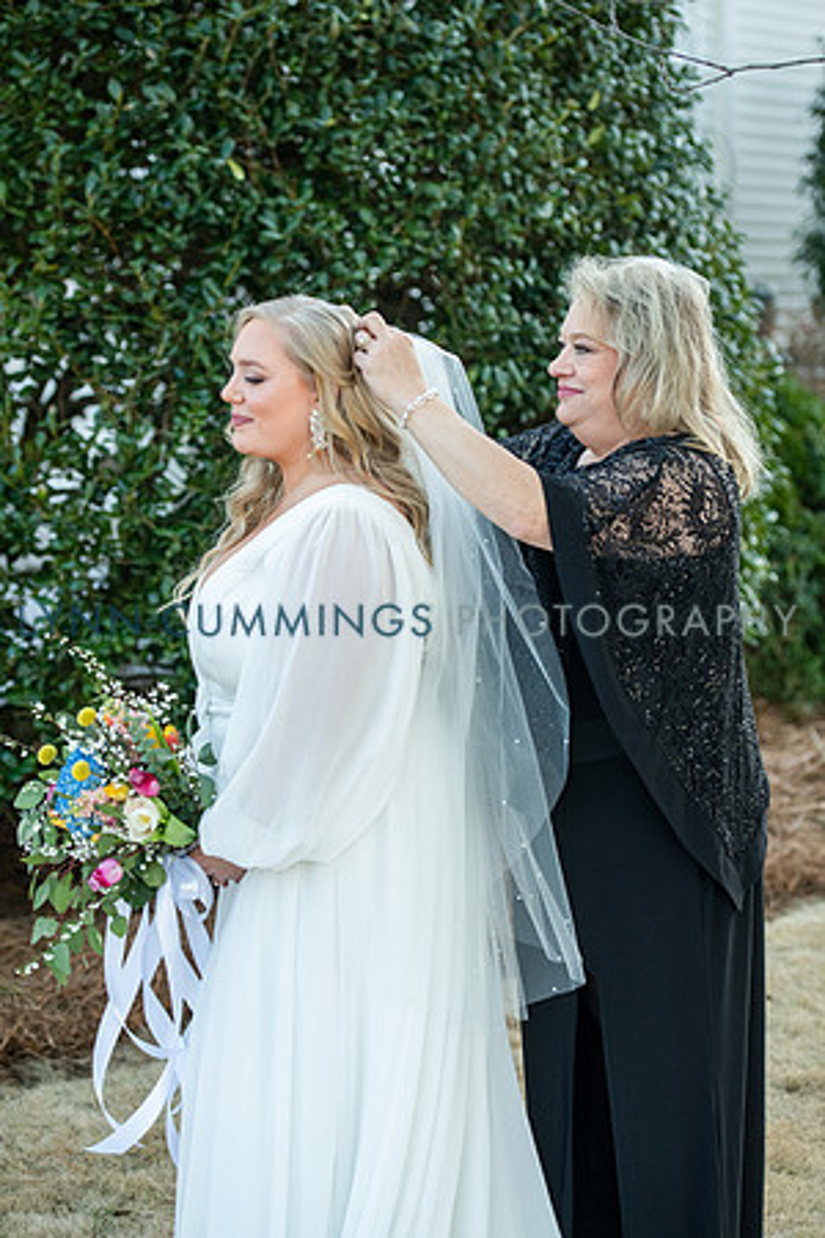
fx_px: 3094
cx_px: 412
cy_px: 619
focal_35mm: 90
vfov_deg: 22.6
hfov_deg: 15.2
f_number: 3.5
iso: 640
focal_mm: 90
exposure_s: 1/1250
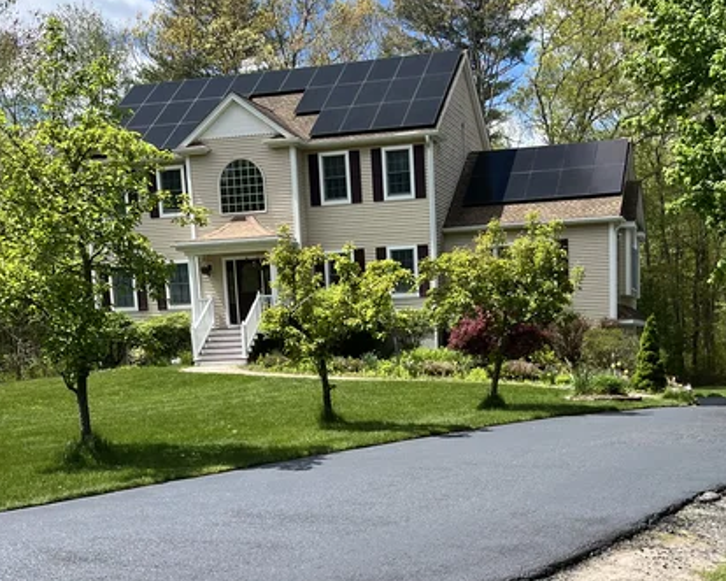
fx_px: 1053
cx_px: 451
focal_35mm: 49
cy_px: 537
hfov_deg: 37.8
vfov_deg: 29.4
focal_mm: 5.1
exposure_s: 1/2755
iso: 50
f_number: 1.6
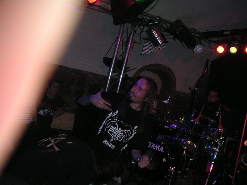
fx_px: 264
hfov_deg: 50.1
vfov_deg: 38.7
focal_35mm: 37
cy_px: 92
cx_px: 124
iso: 160
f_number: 2.8
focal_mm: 5.7
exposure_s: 1/45
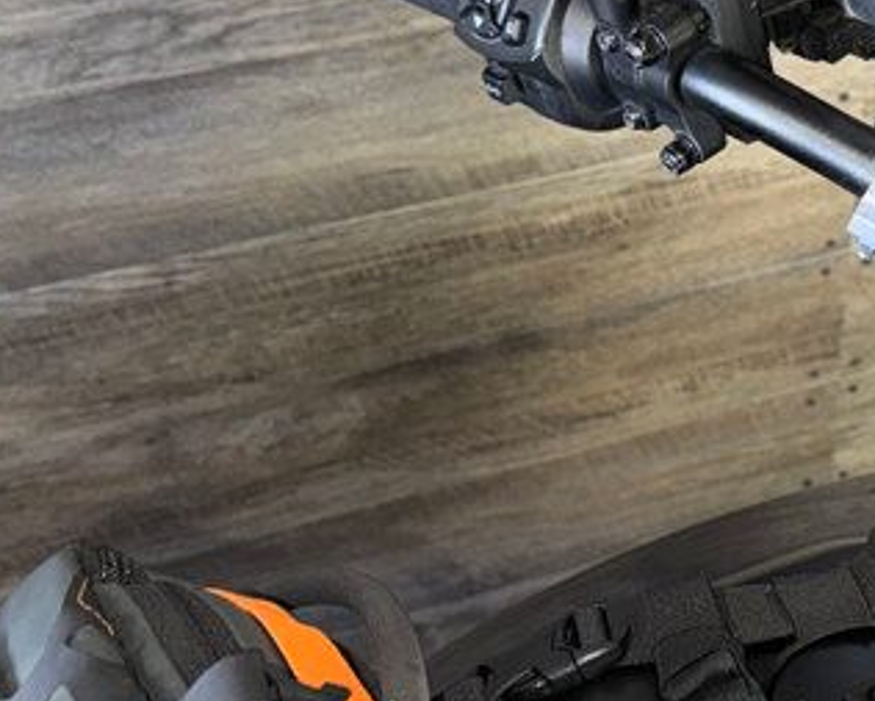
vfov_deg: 20.2
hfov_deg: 24.6
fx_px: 1969
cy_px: 283
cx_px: 720
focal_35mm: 76
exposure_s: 1/17
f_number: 1.78
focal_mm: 6.76
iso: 64
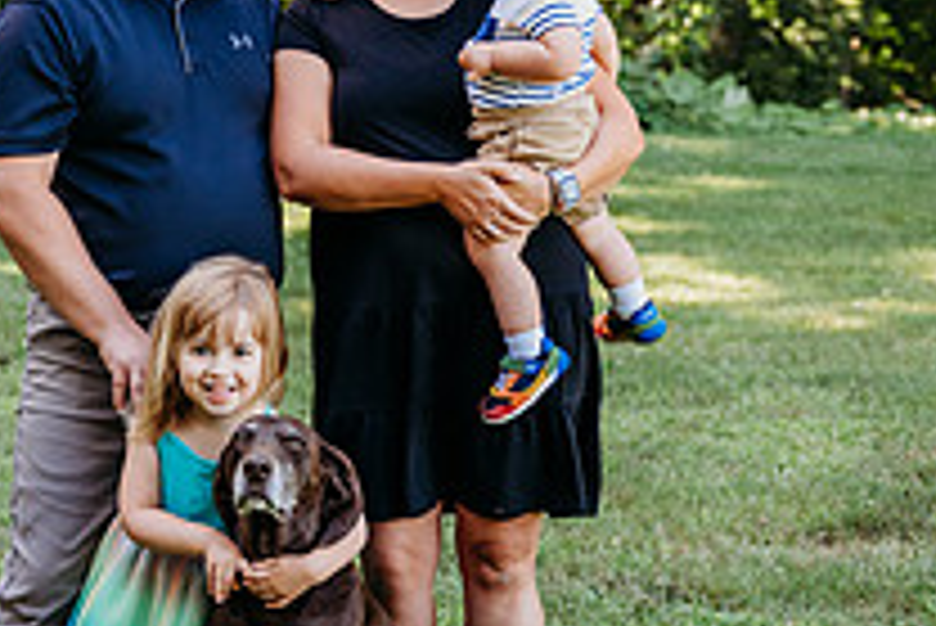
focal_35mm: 106
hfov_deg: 19.2
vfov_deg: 12.9
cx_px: 320
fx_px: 2758
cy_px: 162
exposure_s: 1/640
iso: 640
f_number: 2.8
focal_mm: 49
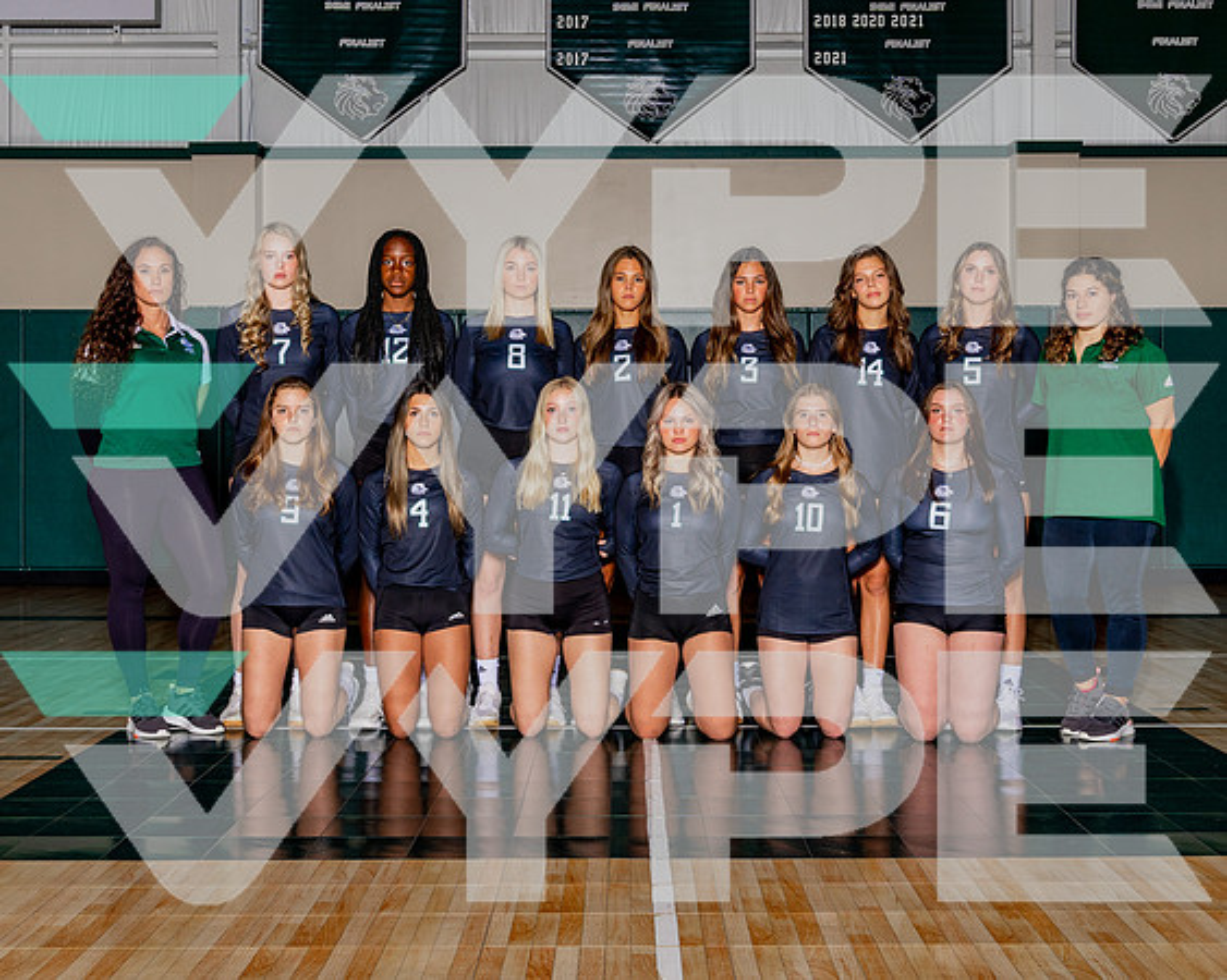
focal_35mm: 48
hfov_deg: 38.8
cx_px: 631
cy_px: 419
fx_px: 1742
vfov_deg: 31.4
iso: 320
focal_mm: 31
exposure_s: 1/200
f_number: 10
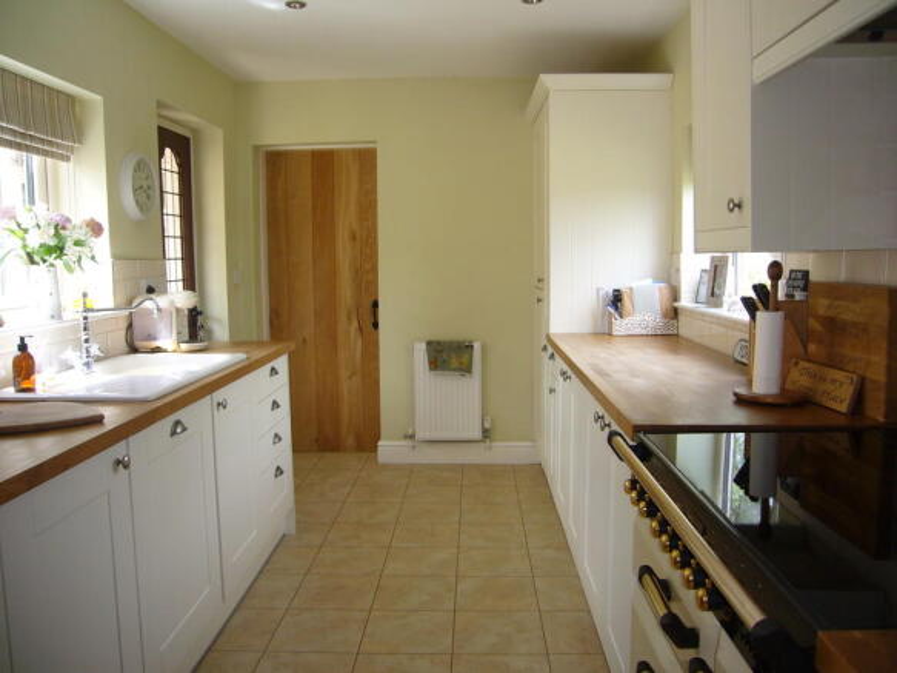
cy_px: 336
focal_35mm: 28
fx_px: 725
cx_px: 448
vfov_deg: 49.7
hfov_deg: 63.5
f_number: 2.8
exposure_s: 1/60
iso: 80
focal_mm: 4.6
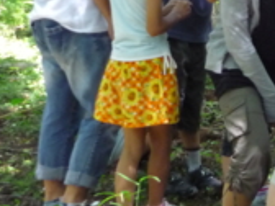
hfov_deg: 12.5
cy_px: -34
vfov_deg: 9.5
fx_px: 1231
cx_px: 308
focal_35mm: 155
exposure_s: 1/50
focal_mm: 8.4
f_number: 3.2
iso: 400
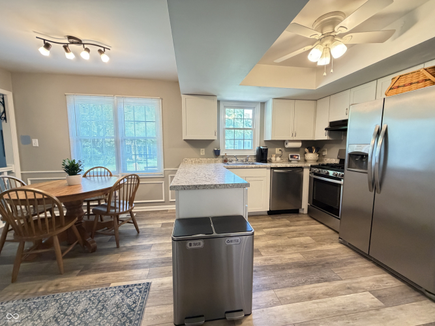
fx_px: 176
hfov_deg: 102.1
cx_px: 218
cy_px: 163
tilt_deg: -5.1
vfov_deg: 85.7
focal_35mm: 14
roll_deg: +0.7
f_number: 2.2
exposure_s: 1/60
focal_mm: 2.22
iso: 640
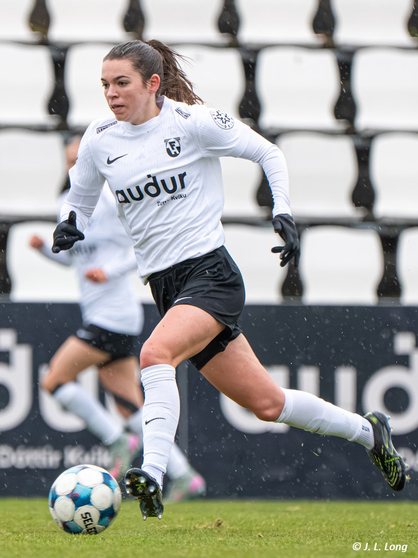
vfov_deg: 2.0
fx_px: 15853
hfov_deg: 1.5
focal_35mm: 984
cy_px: 297
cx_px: 156
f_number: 6.3
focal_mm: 540
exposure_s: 1/800
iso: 3200
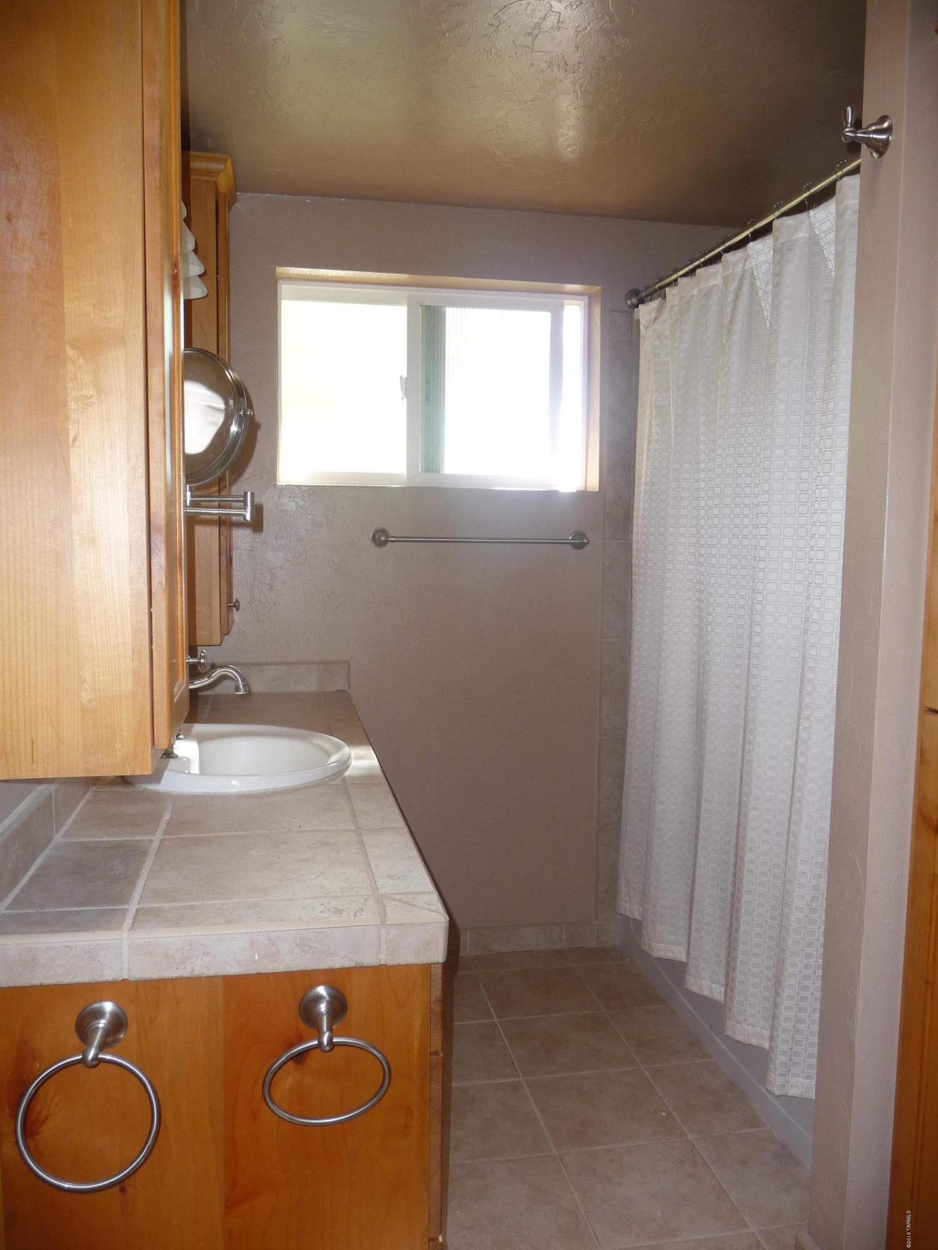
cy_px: 625
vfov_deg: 63.4
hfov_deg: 49.7
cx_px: 469
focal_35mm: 28
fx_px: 1012
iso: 125
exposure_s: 1/30
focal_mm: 4.7
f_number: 3.3
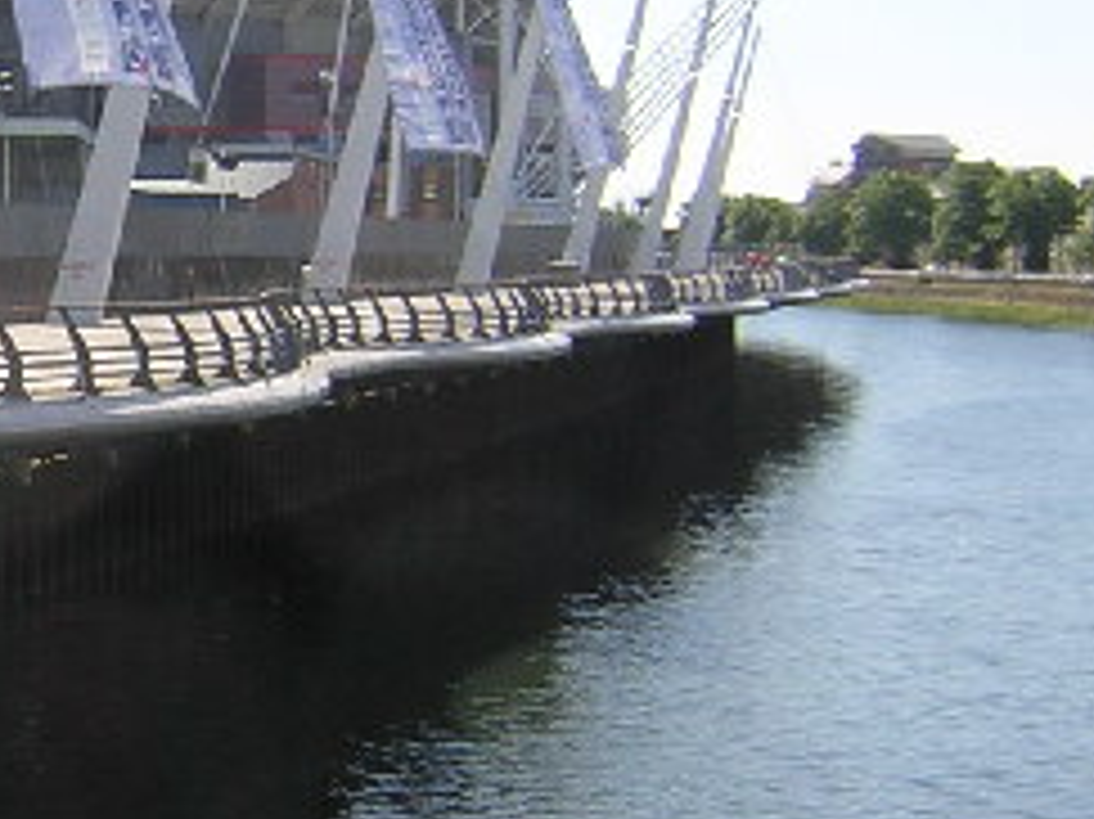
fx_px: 3001
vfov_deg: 15.5
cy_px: 270
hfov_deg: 19.7
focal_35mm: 95
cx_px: -131
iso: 100
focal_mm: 4.7
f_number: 5.2
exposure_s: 1/254
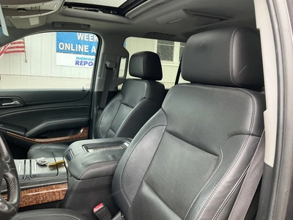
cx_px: 146
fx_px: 245
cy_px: 110
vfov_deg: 48.2
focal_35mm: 29
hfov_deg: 61.7
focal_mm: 3
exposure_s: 1/122
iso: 64
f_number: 1.8
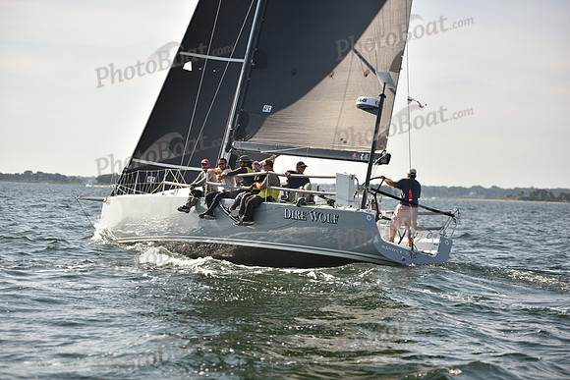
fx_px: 1457
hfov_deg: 22.1
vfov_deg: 14.9
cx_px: 285
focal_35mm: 92
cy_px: 190
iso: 250
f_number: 2.8
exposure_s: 1/1250
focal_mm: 92
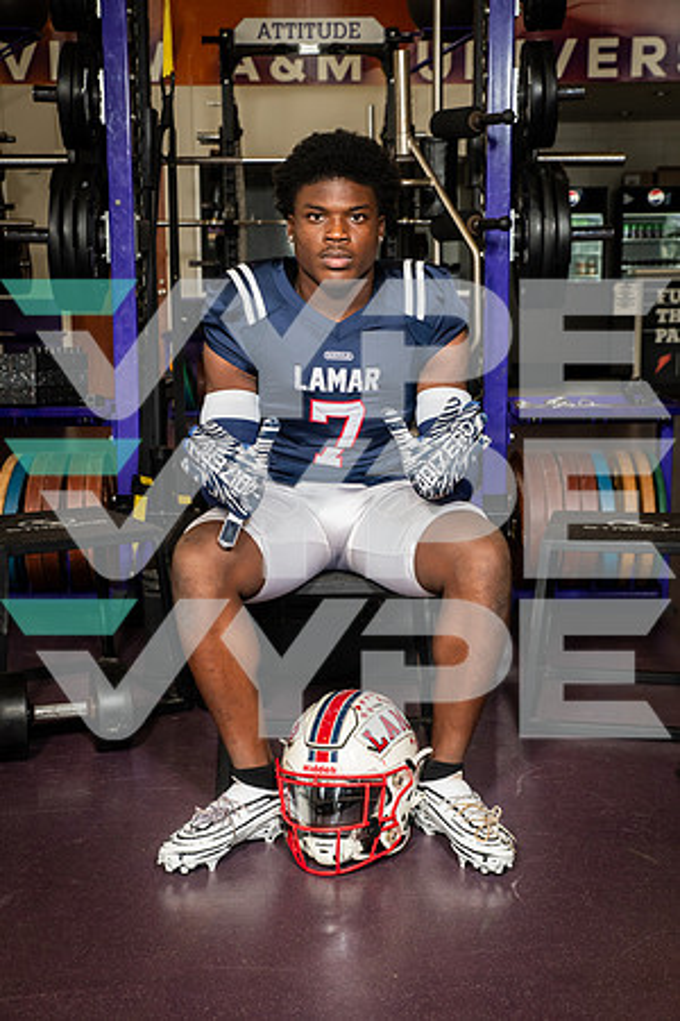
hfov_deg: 27.0
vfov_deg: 39.6
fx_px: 1417
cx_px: 340
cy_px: 510
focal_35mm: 50
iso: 800
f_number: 7.1
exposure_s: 1/250
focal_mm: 50
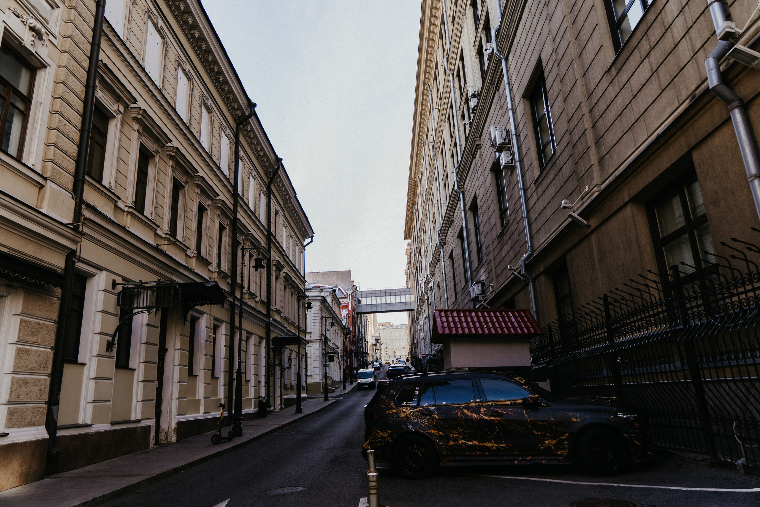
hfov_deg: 73.3
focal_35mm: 24
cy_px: 254
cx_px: 380
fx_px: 511
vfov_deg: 52.8
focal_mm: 24
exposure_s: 1/125
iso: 100
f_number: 4
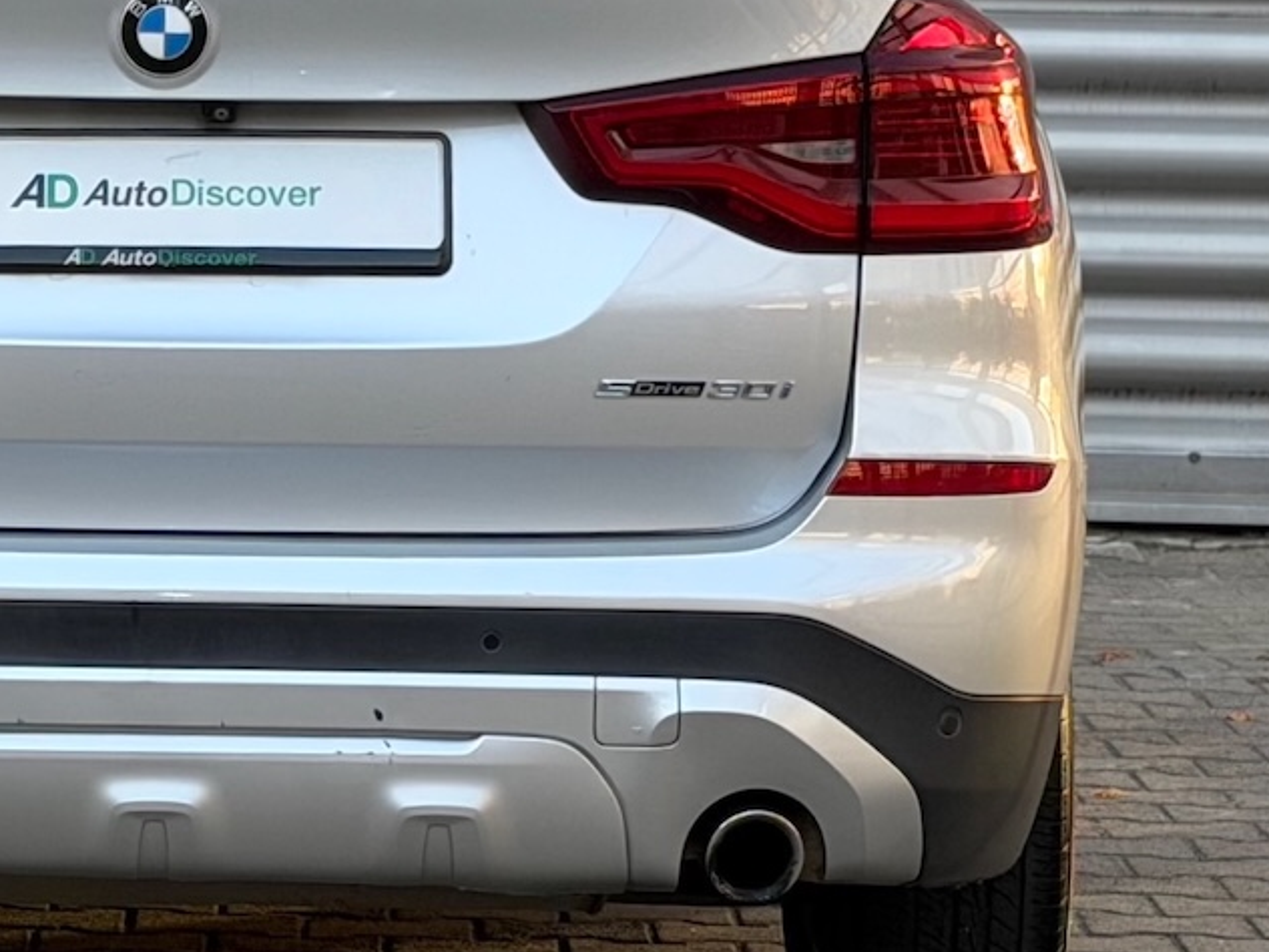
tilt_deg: -2.8
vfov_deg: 13.0
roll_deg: +0.3
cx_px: 137
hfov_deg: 17.0
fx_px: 4179
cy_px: 290
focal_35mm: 114
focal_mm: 6.76
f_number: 1.78
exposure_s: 1/250
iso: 64
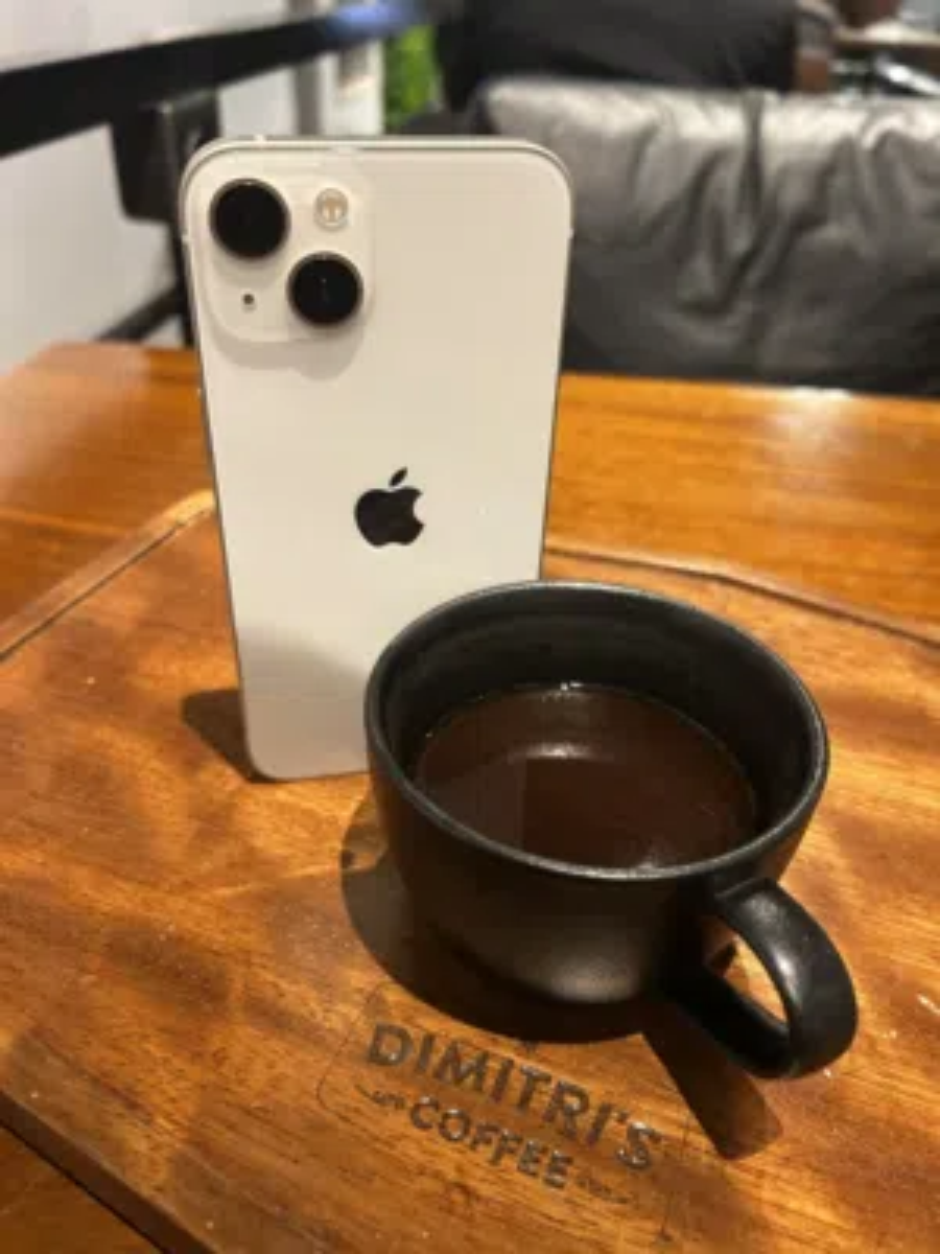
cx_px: 470
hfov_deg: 53.1
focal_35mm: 26
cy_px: 627
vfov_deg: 67.3
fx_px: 941
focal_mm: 5.7
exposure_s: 1/50
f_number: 1.5
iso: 500
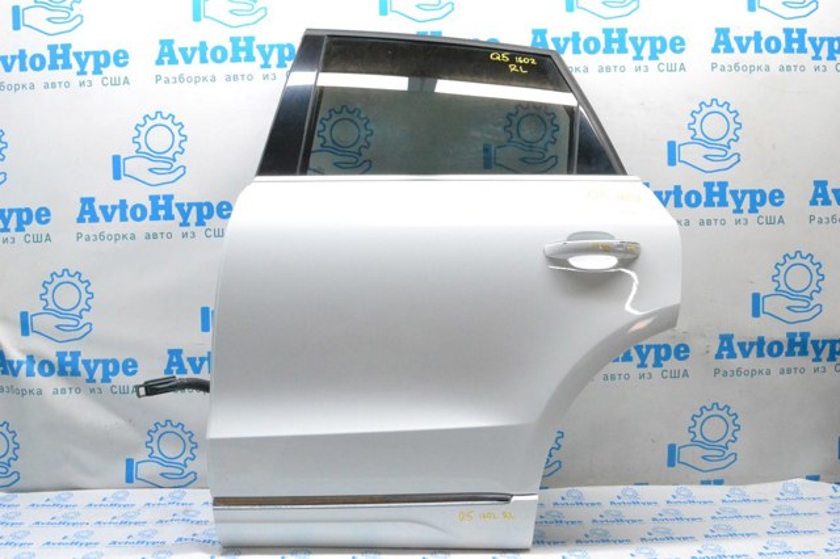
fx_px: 770
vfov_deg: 39.9
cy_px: 280
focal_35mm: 33
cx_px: 420
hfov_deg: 57.2
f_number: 13
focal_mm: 22
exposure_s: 1/100
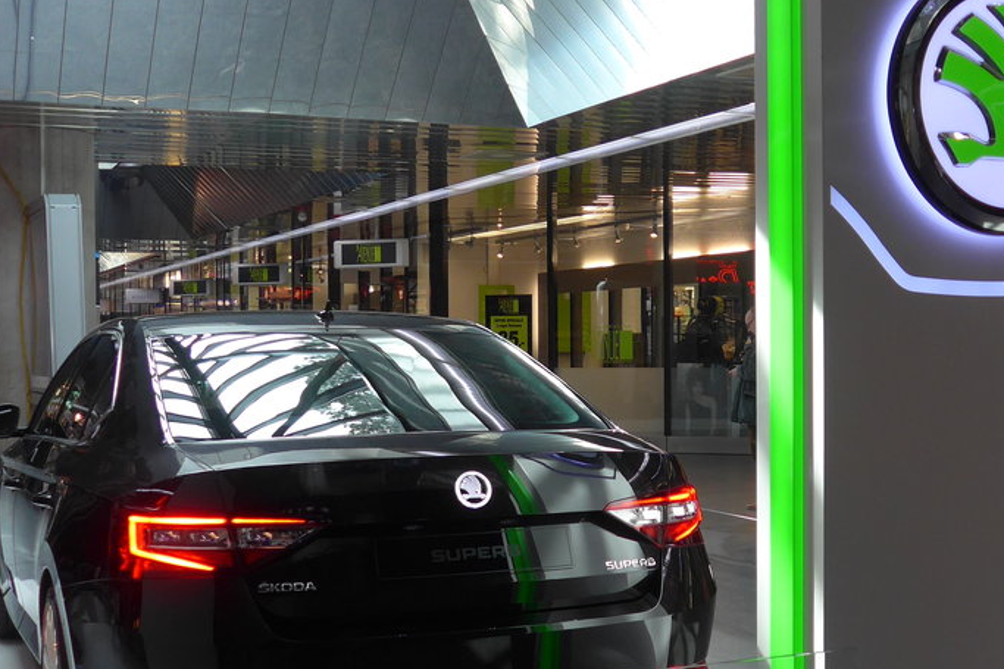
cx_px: 567
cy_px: 382
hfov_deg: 37.5
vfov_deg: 25.5
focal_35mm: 53
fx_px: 1478
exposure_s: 1/160
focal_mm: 6
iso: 160
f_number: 2
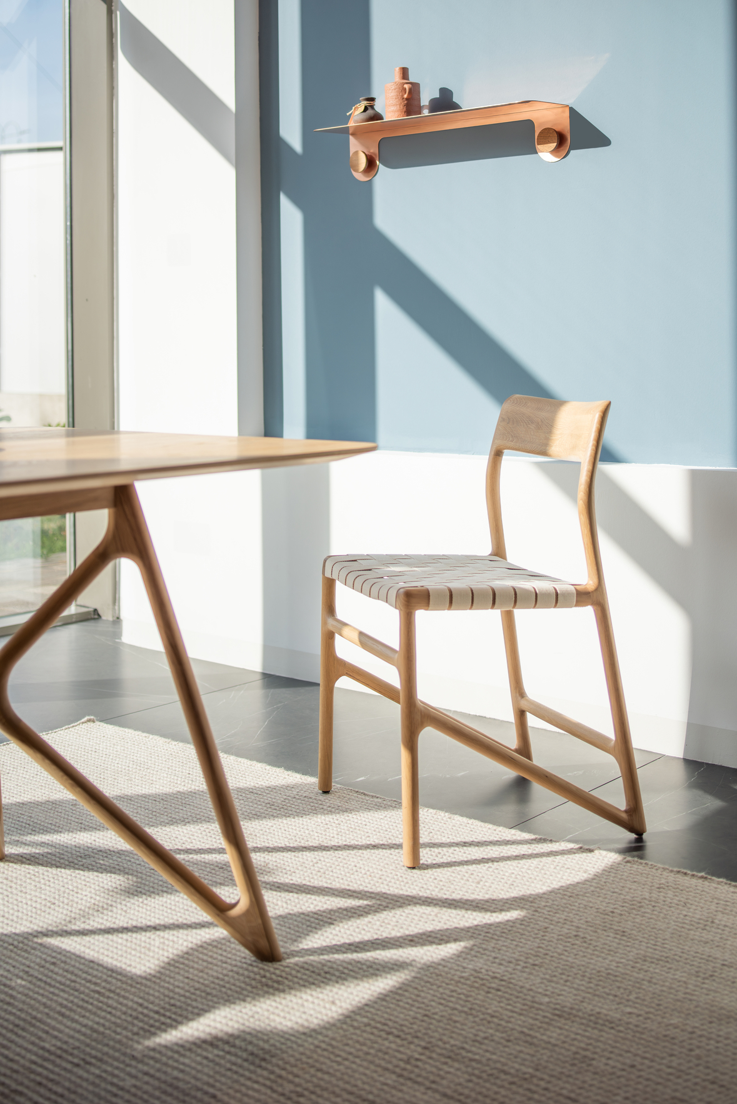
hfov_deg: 29.9
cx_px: 368
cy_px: 552
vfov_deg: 43.6
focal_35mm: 45
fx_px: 1380
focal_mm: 45
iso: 100
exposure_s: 1/2500
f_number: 2.8
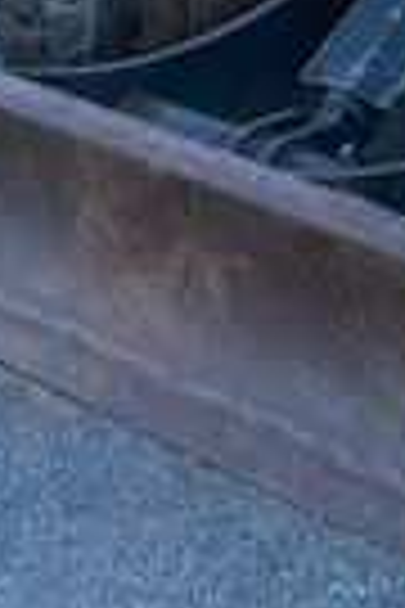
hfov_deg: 9.2
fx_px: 2480
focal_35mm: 147
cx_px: 486
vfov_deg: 11.6
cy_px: -835
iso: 50
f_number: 1.5
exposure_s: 1/1196
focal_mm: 5.7
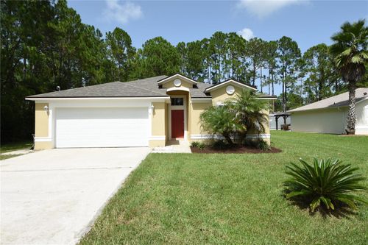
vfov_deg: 59.5
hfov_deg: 81.2
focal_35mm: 21
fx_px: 215
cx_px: 184
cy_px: 122
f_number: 7.1
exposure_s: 1/200
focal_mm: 14
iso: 100
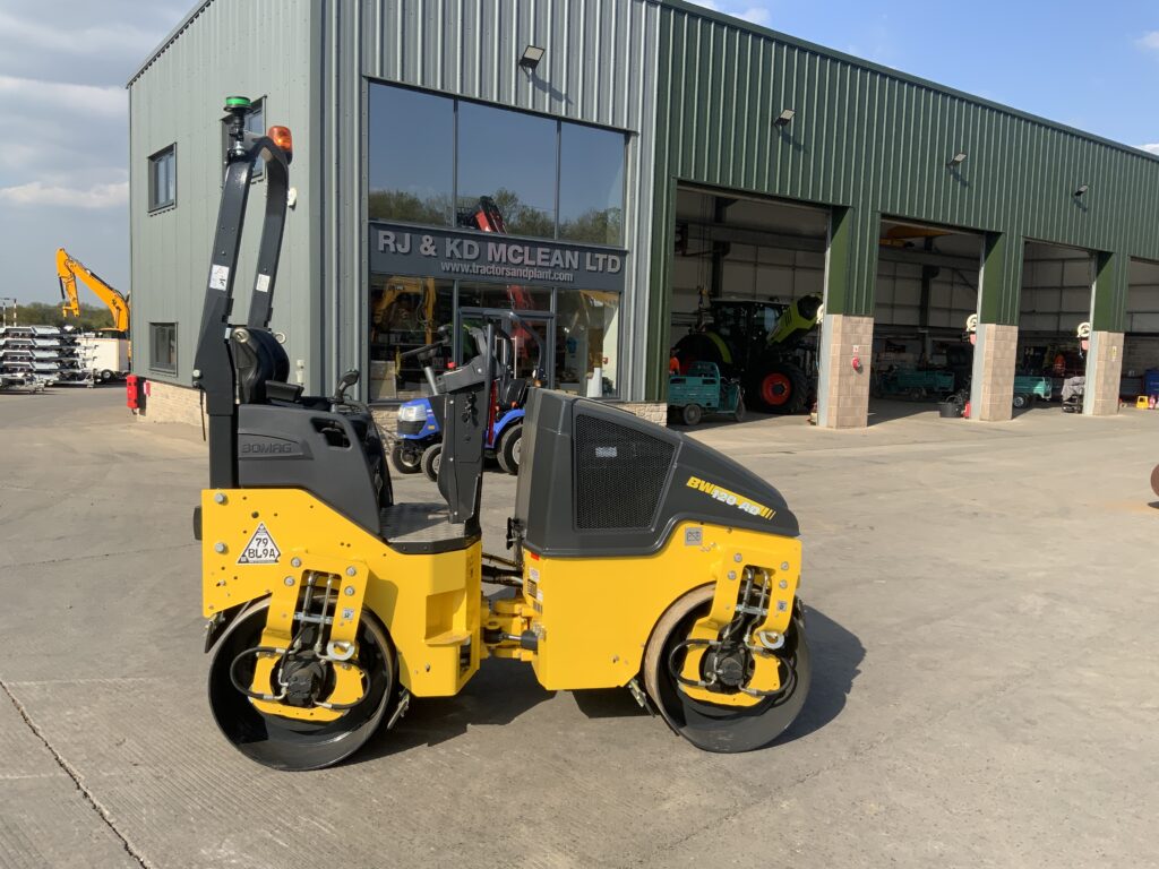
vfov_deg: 48.2
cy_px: 434
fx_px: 971
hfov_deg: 61.7
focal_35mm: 29
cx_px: 580
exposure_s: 1/1848
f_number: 1.8
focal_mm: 3
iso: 16
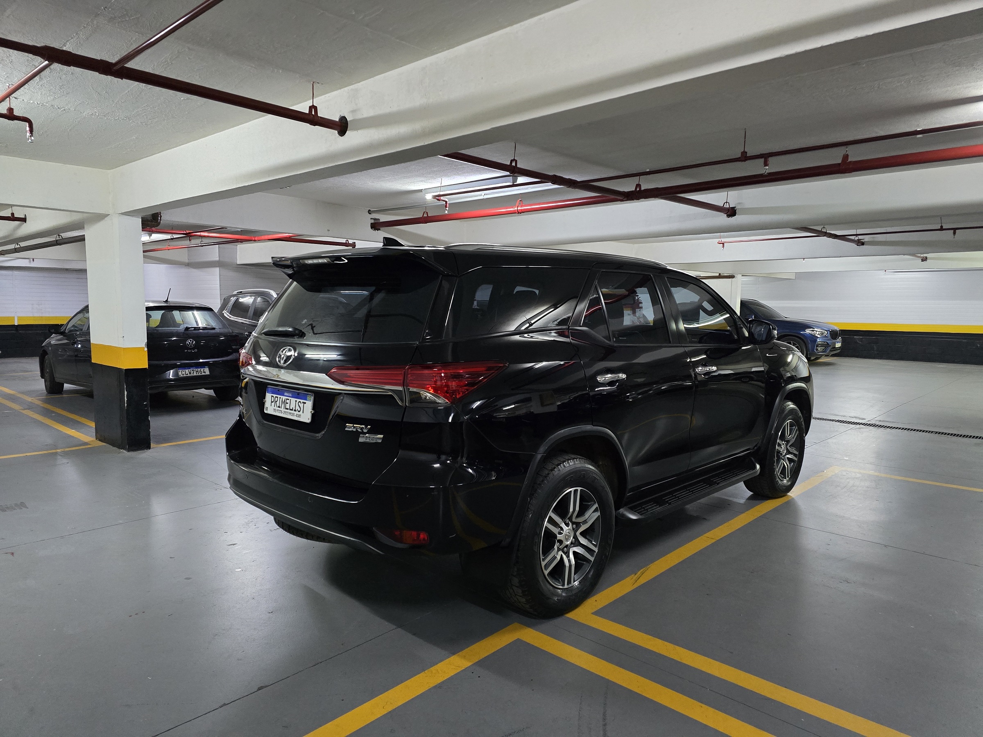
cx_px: 492
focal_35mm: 23
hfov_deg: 73.9
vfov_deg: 58.9
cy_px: 368
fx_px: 653
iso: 1600
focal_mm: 6.3
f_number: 1.7
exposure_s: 1/40
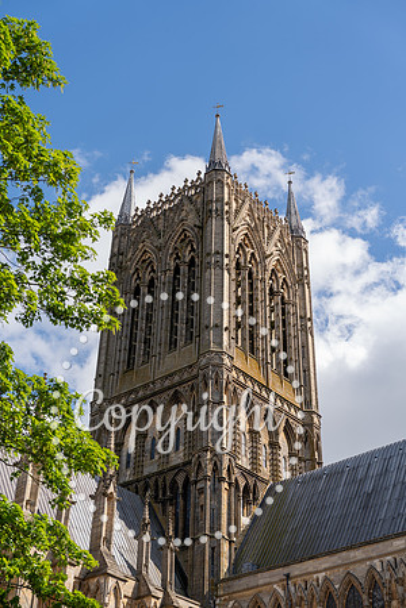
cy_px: 304
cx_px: 203
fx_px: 846
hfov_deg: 27.0
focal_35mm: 50
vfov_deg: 39.6
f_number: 3.5
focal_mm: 50
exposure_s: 1/800
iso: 125
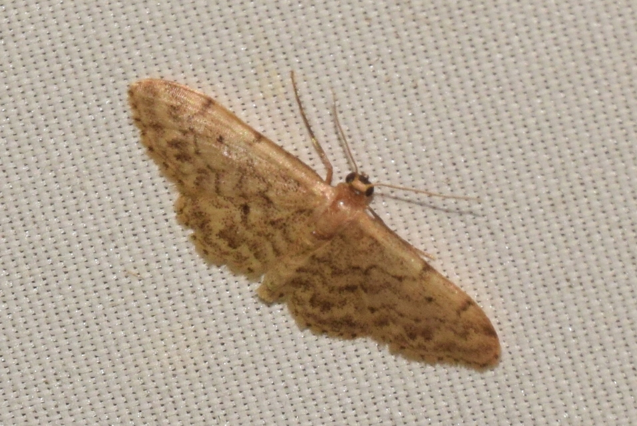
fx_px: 3719
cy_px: 213
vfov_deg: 6.6
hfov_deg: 9.8
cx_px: 318
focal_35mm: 210
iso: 500
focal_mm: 140
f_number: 14
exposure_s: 1/200
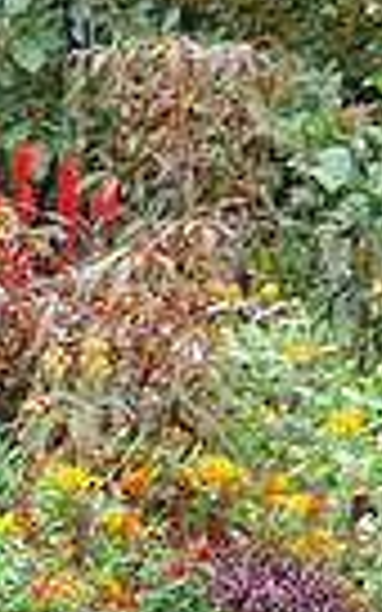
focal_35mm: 356
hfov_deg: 3.6
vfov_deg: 5.9
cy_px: 549
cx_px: 863
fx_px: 5930
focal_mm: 82
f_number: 6.3
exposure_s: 1/160
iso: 500
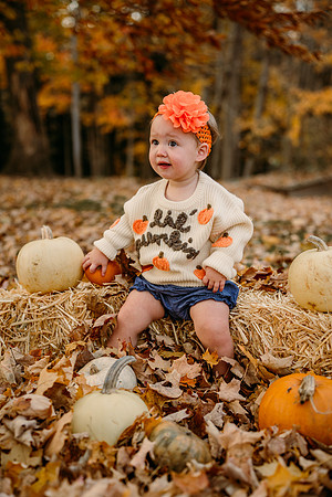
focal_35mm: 47
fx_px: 650
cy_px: 248
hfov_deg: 28.6
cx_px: 166
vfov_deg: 41.9
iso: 250
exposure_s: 1/500
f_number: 2.5
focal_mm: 47
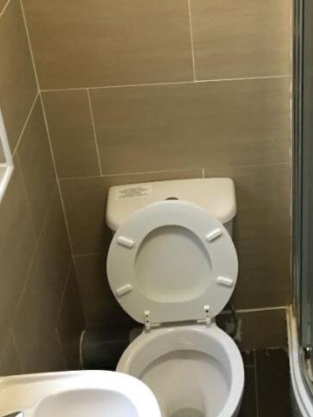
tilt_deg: -33.3
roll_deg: +0.3
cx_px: 249
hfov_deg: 23.3
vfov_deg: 31.0
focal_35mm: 62
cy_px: 142
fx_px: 748
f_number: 2.2
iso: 200
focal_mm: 4.15
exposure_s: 1/25
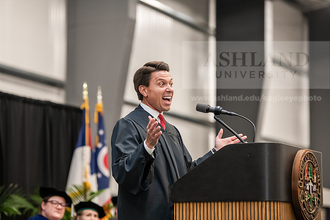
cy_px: 110
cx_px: 165
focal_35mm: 130
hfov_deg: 15.8
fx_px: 1192
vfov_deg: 10.6
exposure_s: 1/200
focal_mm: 130
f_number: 3.2
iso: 3200
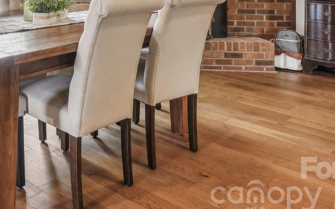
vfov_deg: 26.9
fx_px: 393
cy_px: -33
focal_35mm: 43
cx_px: 35
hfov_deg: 42.5
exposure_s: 1/8
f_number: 8
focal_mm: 18
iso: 400
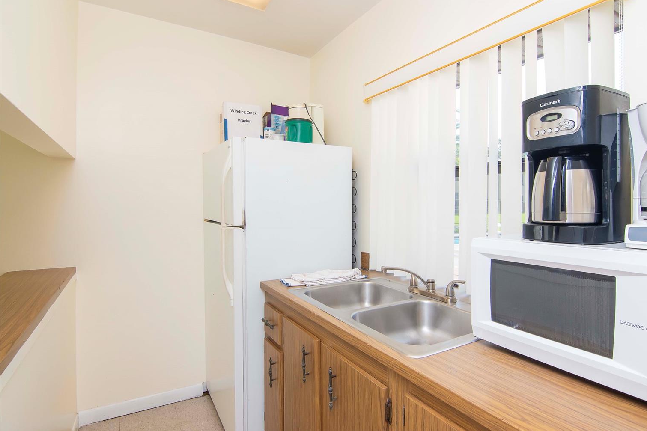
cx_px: 341
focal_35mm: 18
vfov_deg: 66.6
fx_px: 328
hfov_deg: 89.1
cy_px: 219
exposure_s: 1/160
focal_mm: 11.5
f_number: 8
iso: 500
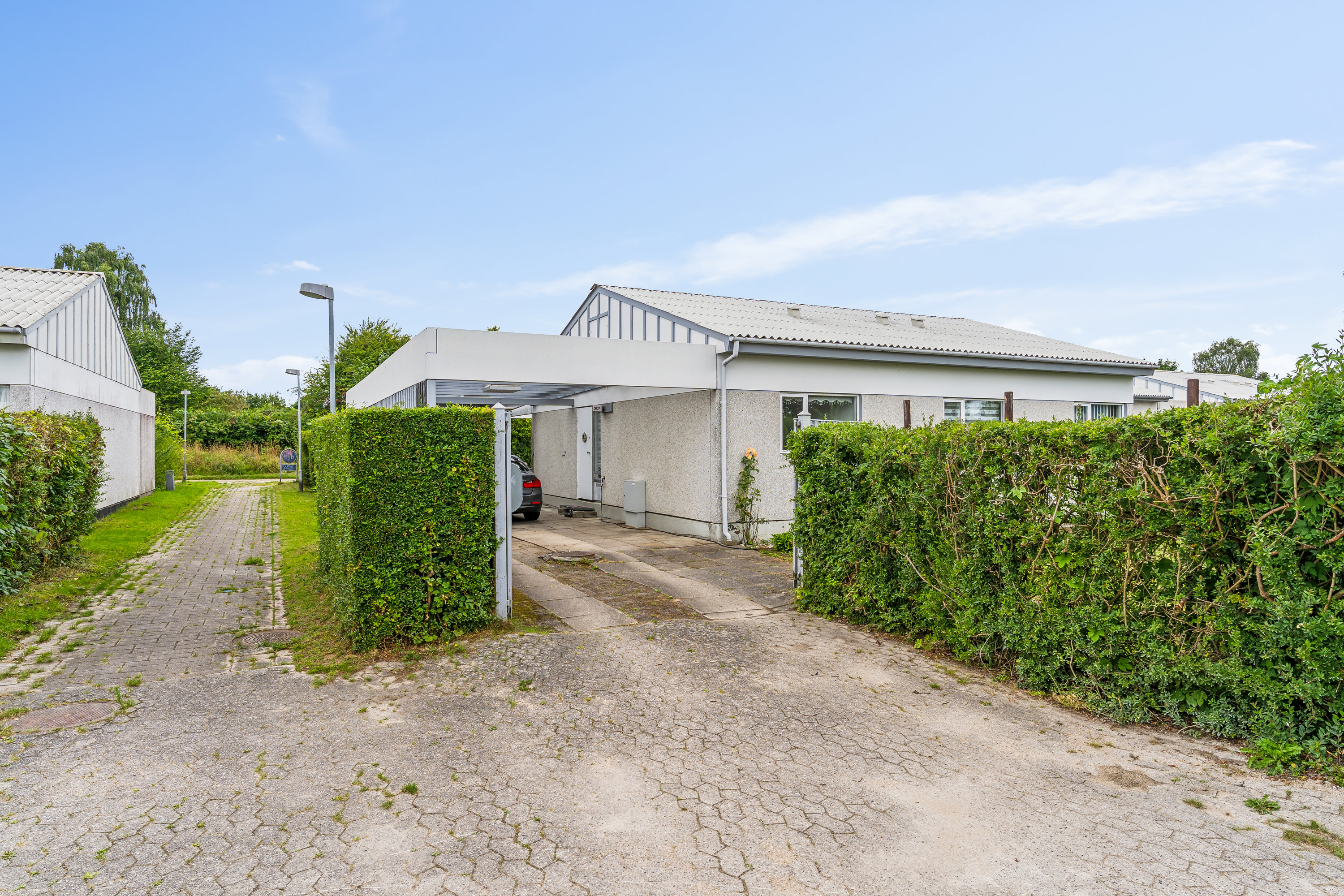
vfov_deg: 59.5
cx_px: 672
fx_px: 784
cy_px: 448
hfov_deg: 81.2
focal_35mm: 21
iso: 100
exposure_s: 1/200
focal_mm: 21
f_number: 6.7
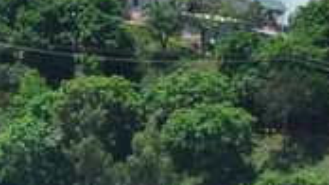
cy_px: 478
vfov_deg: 1.3
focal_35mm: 945
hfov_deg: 2.3
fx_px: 8246
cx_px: -286
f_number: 6.3
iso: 200
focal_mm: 105
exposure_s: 1/640
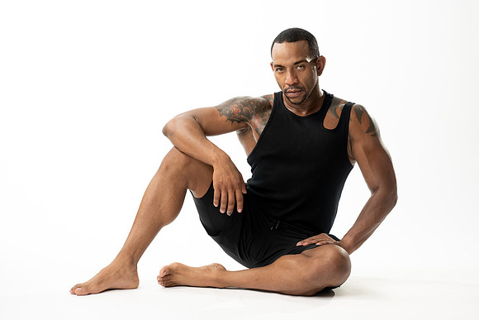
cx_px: 240
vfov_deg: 16.1
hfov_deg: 23.9
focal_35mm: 85
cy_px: 160
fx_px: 1131
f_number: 3.2
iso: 800
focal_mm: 85
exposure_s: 1/80
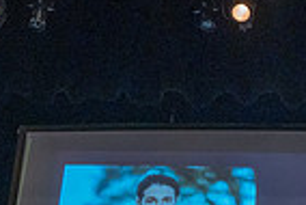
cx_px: 317
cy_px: 338
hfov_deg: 20.1
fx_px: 834
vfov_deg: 13.0
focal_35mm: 98
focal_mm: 24
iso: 2500
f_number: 2.8
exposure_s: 1/160
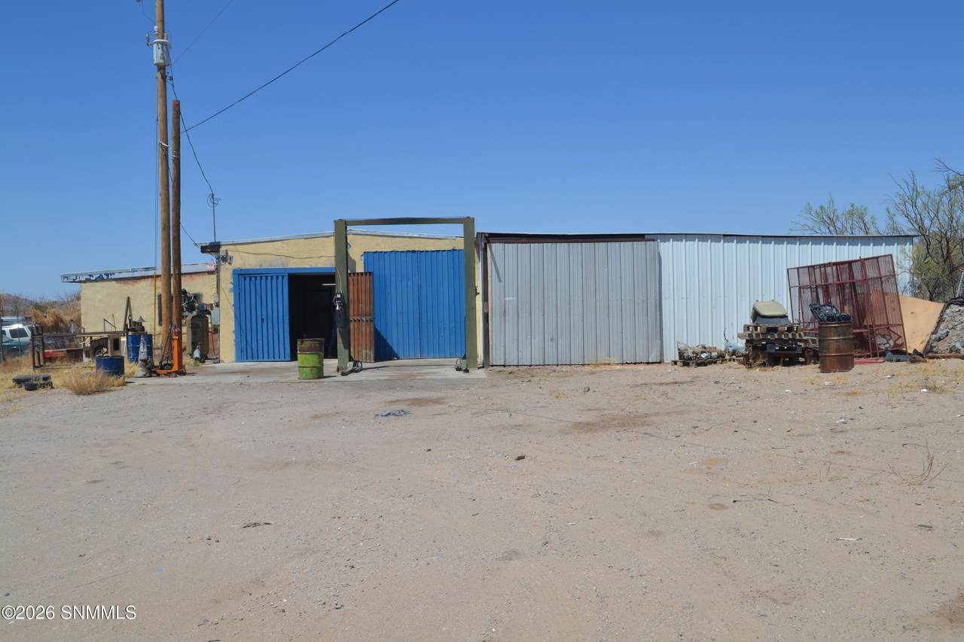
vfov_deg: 40.0
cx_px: 482
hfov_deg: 57.2
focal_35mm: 33
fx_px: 883
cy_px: 321
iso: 100
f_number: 9
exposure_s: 1/320
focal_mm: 22
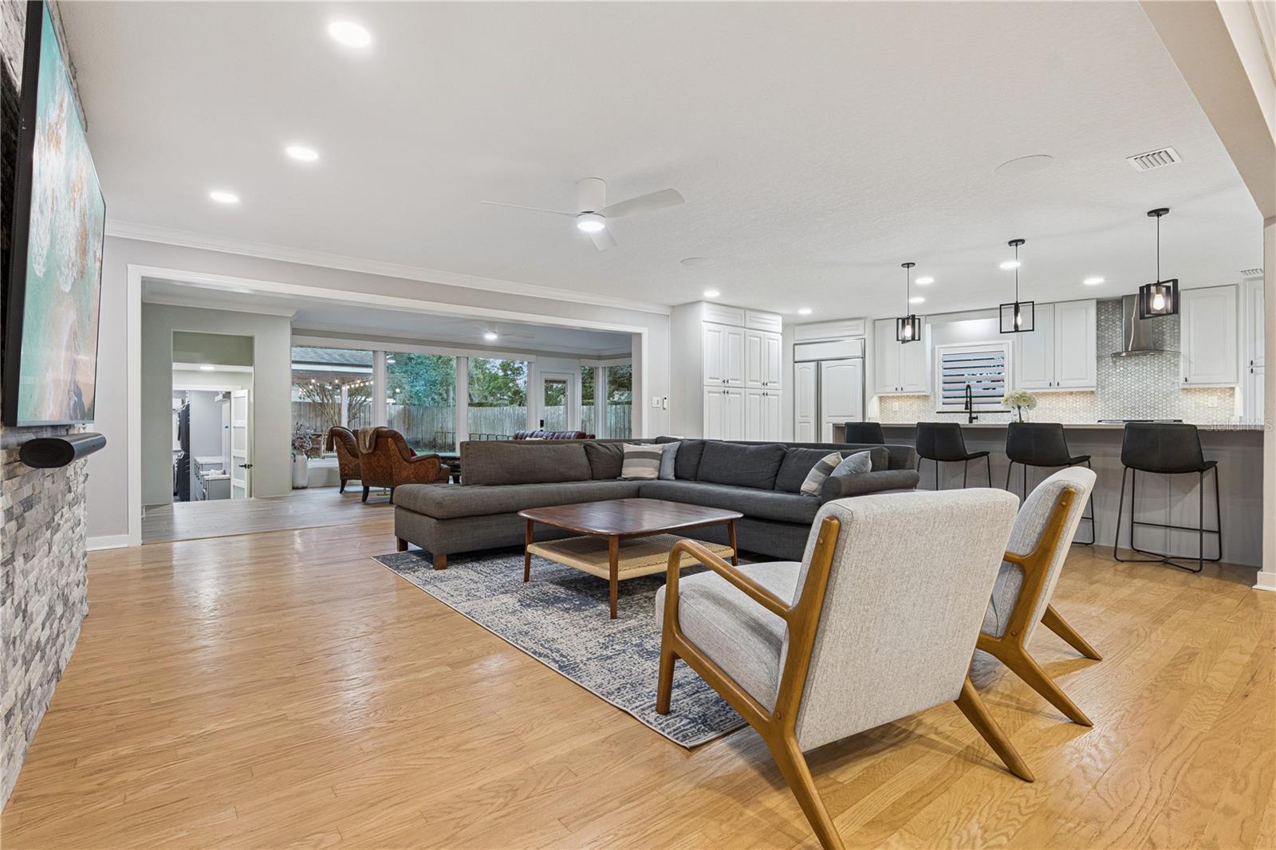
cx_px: 638
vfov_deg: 73.7
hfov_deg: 96.7
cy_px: 425
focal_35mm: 16
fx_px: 567
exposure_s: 1/15
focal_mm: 16
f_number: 10
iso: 800
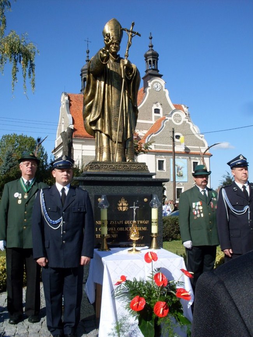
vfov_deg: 49.0
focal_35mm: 38
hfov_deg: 37.7
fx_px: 370
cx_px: 126
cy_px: 168
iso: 80
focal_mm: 6.3
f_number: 8.4
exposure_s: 1/250
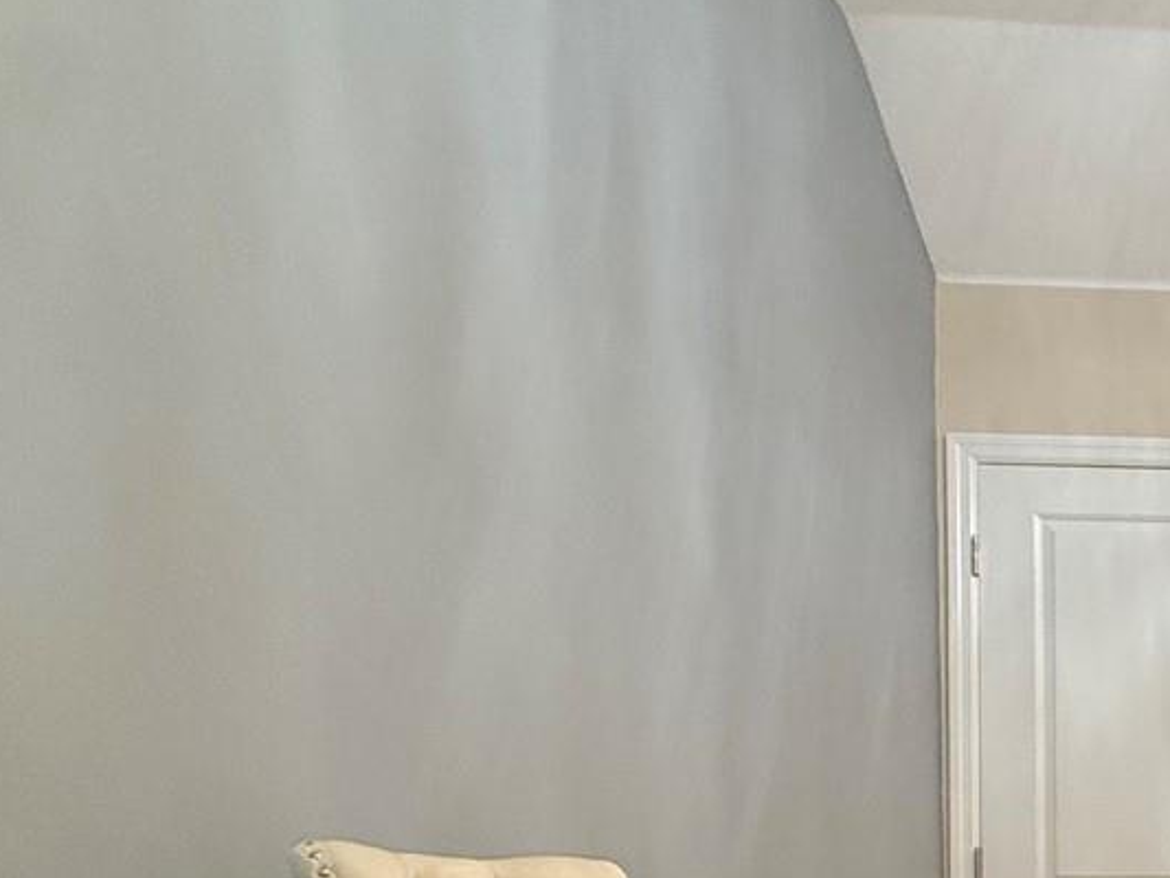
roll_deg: +0.1
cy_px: 953
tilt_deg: -1.4
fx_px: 1420
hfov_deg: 30.2
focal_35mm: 42
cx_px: 1670
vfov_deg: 30.9
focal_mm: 2.22
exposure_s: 1/120
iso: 500
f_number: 2.2
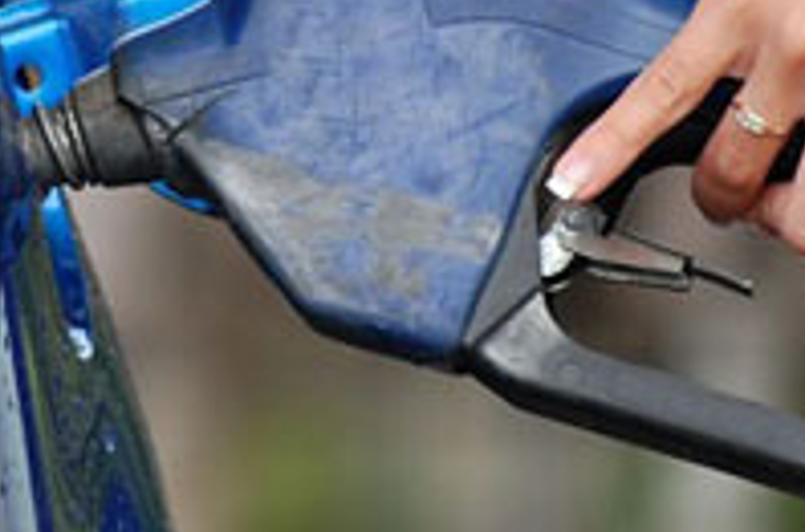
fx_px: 16909
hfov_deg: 2.7
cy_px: 99
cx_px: 224
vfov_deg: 1.8
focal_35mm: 758
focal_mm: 200
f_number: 5.6
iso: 400
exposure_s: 1/200
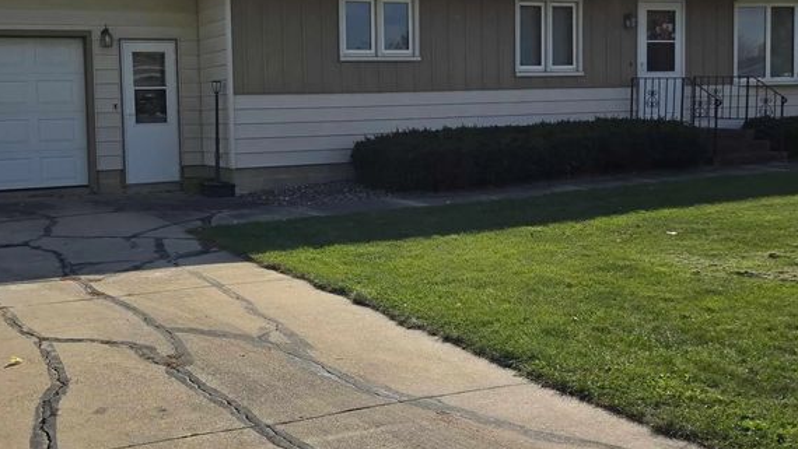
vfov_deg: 26.4
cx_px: 286
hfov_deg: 45.0
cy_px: 161
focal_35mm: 45
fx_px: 952
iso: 25
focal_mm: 5.4
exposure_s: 1/2828
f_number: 1.8
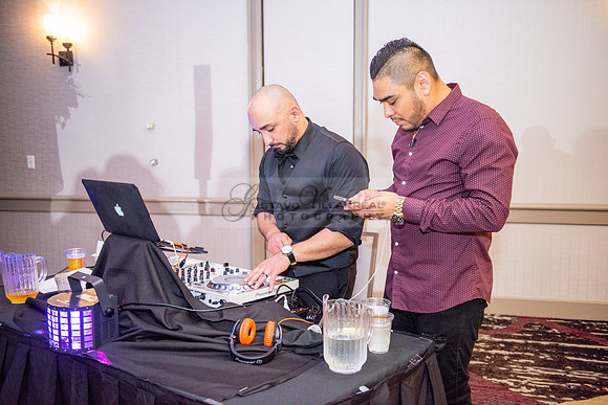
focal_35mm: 36
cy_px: 202
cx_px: 304
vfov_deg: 36.9
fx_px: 608
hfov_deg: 53.1
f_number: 2.8
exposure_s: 1/125
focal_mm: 36
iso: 1600
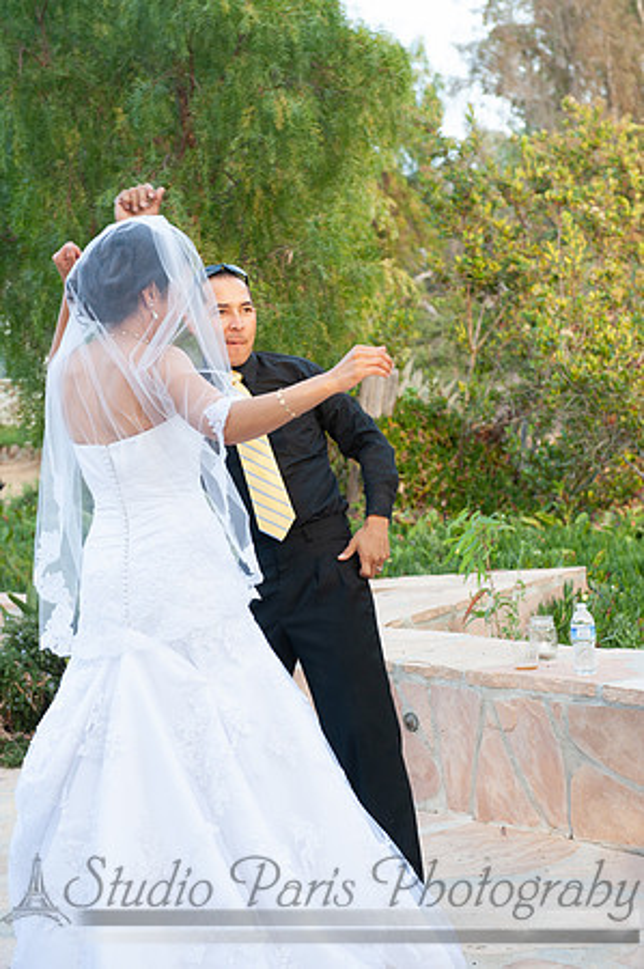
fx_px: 1883
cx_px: 322
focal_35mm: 70
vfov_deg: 28.9
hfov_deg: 19.4
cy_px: 484
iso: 640
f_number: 5.6
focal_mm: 70
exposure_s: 1/160
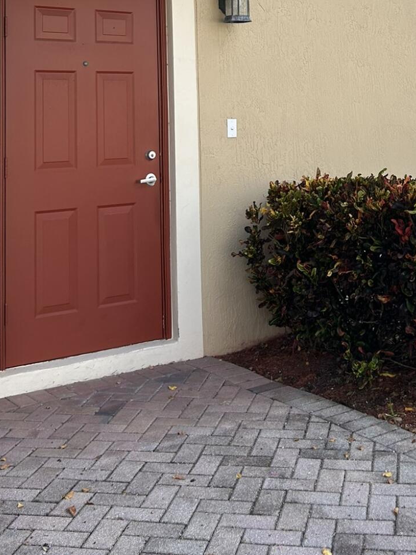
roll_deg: +2.5
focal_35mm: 54
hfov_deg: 26.9
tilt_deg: +7.5
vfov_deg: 33.3
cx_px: 282
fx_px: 865
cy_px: 32
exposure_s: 1/1196
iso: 50
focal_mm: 5.7
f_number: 1.5
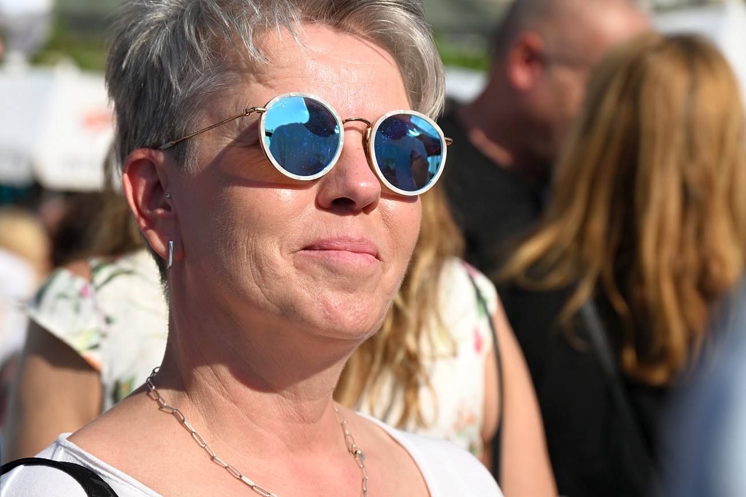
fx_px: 2237
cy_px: 212
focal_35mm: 108
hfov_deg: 18.9
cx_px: 351
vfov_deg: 12.7
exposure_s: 1/640
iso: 100
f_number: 6.3
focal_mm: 94
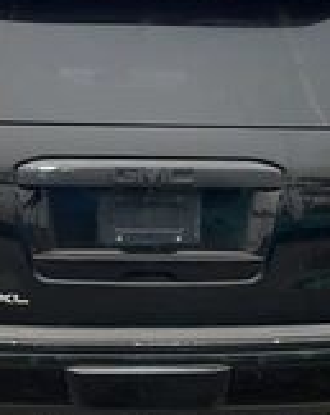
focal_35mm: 70
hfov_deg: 21.8
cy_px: 223
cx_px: 136
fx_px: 857
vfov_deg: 27.2
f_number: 1.8
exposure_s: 1/556
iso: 25
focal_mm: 3
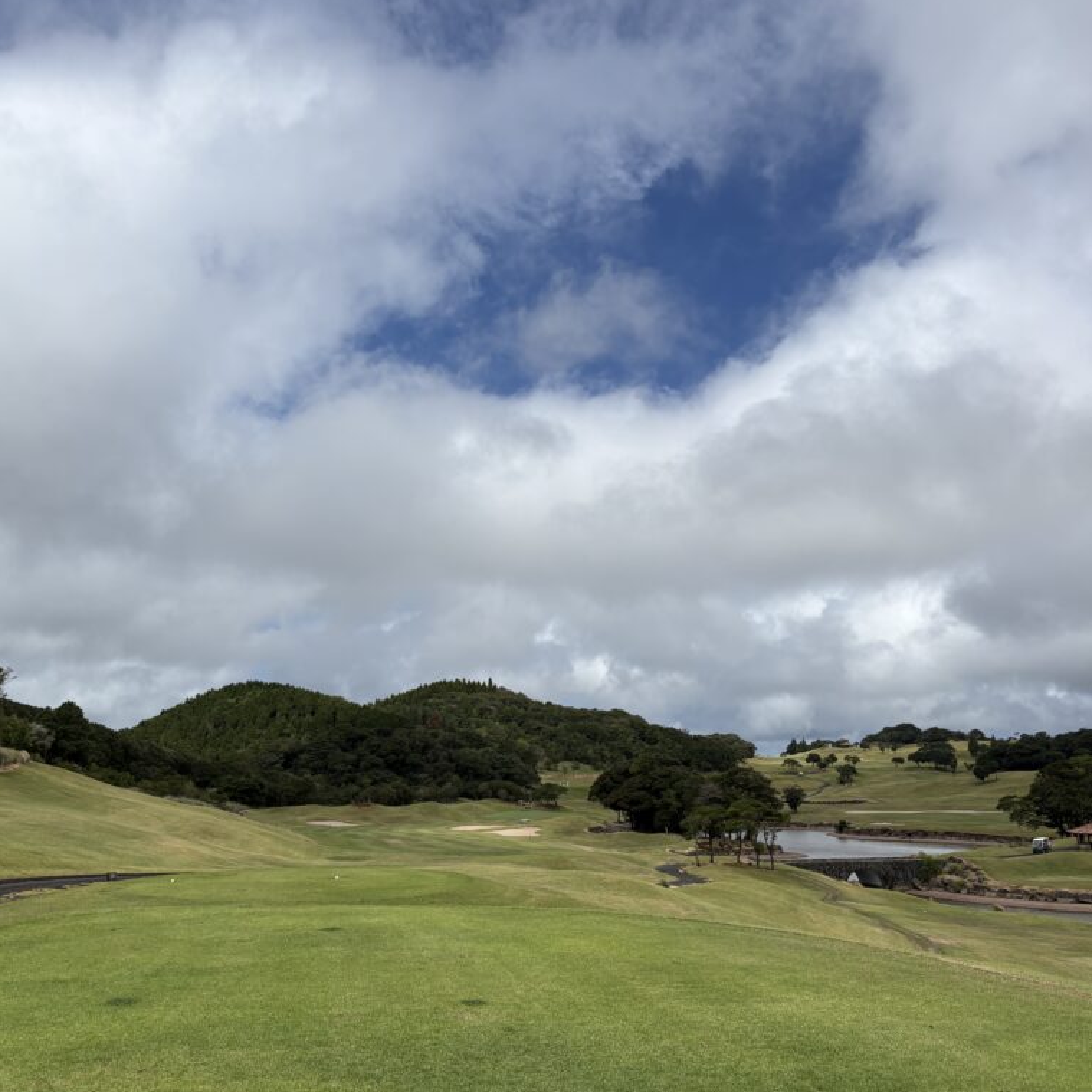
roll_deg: +1.0
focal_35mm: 31
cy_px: 544
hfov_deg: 52.4
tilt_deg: +11.2
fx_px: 1106
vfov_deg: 52.5
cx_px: 479
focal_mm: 5.96
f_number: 1.6
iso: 50
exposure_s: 1/10101
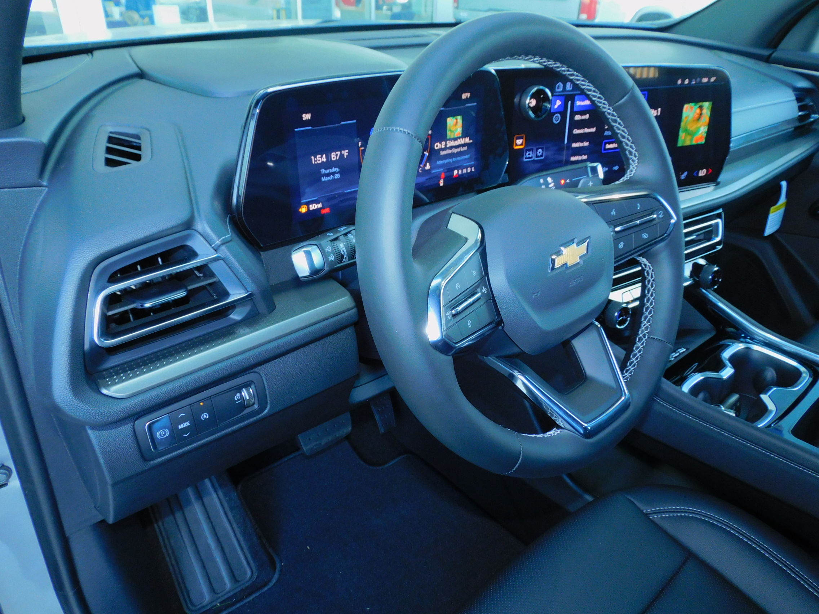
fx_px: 568
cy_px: 307
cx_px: 410
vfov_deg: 56.8
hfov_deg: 71.6
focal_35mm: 24
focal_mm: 4.3
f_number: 3.3
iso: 200
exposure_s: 1/30
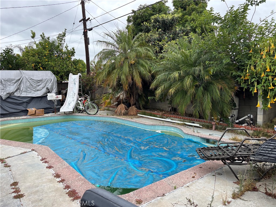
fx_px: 207
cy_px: 104
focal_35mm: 26
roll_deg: -1.8
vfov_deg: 53.1
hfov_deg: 67.3
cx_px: 138
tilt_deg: -3.1
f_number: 1.6
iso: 50
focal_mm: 5.96
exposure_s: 1/1126
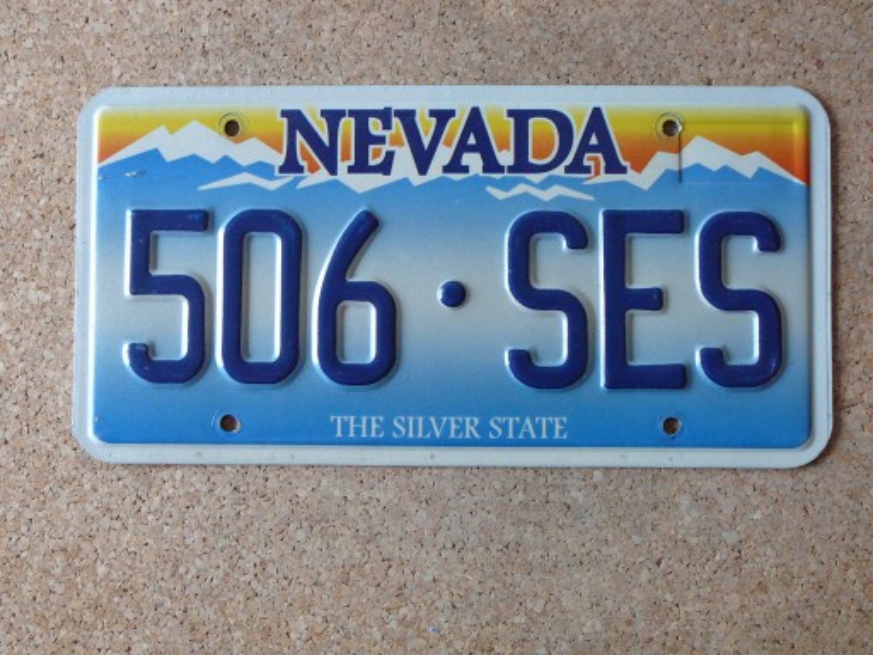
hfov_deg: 42.1
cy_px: 328
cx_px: 436
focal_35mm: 45
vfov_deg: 32.2
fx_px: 1135
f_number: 3.2
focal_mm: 6.7
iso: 200
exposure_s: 1/13
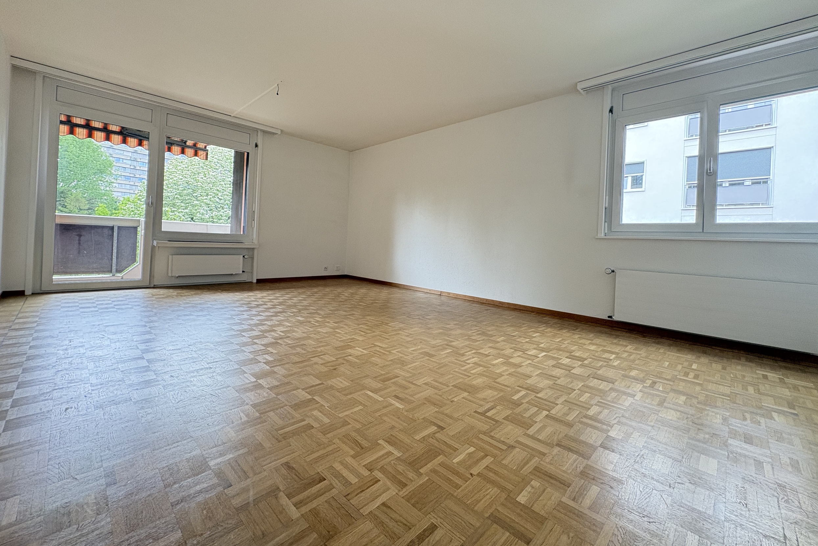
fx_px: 341
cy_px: 240
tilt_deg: +0.5
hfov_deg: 100.4
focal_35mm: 15
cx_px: 421
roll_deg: -2.3
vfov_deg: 77.0
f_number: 2.2
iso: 200
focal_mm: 2.22
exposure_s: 1/99
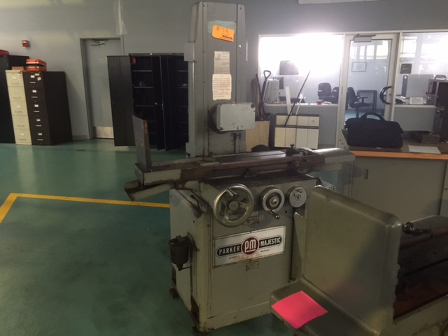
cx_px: 224
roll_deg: -1.7
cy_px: 168
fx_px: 375
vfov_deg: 48.2
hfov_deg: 61.7
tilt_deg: -13.4
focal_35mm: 29
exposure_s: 1/15
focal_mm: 4.15
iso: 125
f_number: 2.2
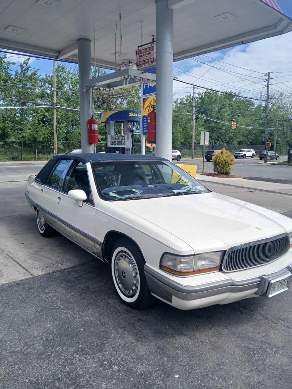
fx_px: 292
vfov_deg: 67.3
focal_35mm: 26
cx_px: 146
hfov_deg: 53.1
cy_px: 194
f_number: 1.8
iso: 20
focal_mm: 3.98
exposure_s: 1/711
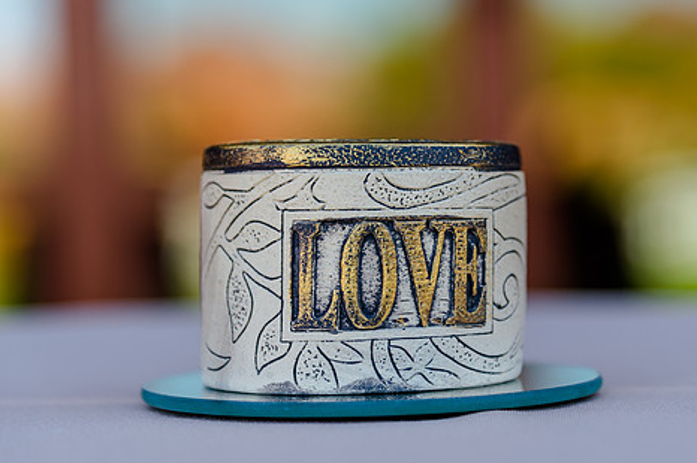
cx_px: 416
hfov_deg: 13.6
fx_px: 2921
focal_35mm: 151
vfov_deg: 9.1
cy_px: 221
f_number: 4
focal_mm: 112
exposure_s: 1/400
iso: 200
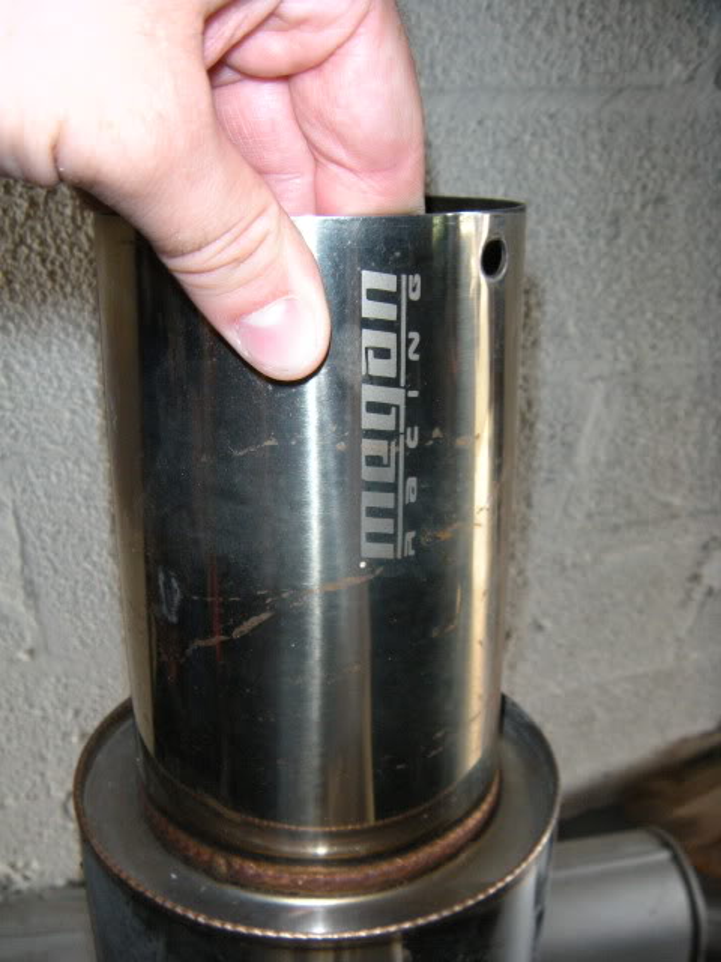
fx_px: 972
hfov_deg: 40.7
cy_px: 481
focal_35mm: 35
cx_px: 360
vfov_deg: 52.6
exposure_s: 1/44
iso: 200
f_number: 3.8
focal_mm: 5.9
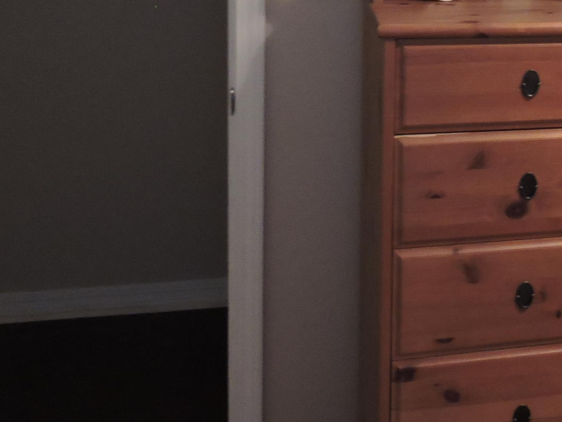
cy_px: -38
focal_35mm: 68
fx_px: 1104
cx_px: 661
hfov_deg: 25.8
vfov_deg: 20.6
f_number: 3.3
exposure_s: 1/15
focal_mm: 4.3
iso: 400
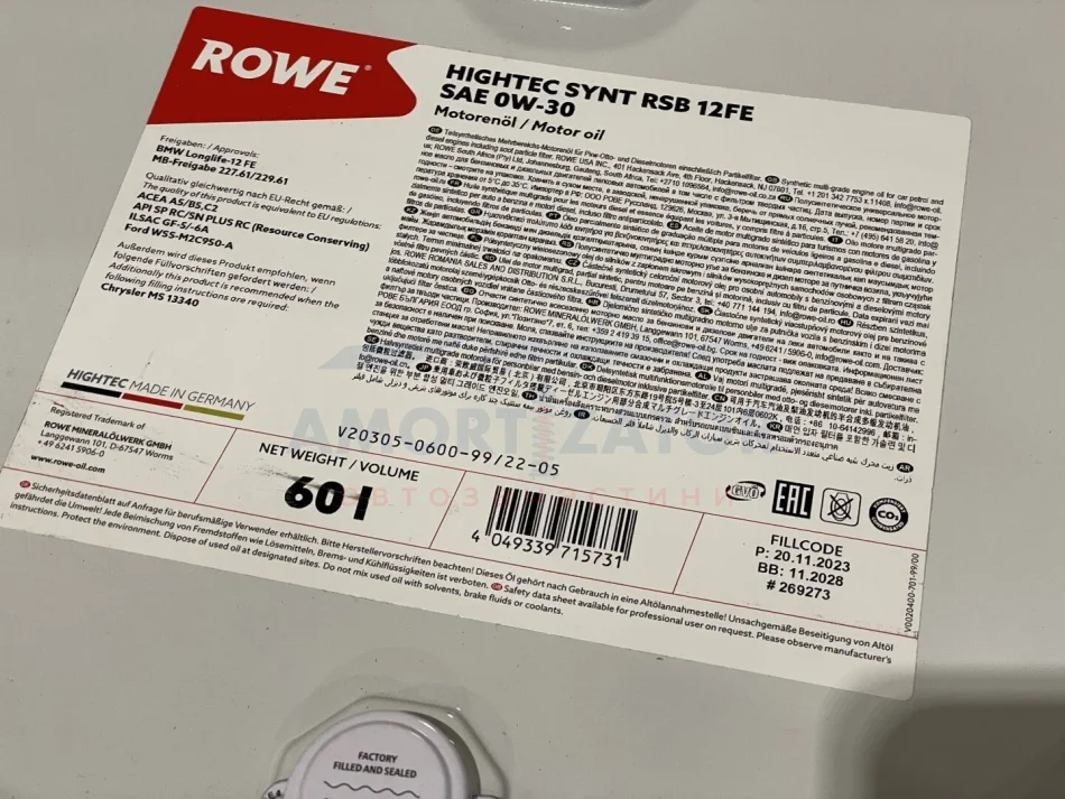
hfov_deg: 36.8
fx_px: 1600
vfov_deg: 28.0
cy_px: 400
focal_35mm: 52
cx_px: 532
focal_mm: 6
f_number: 2
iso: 200
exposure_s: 1/50
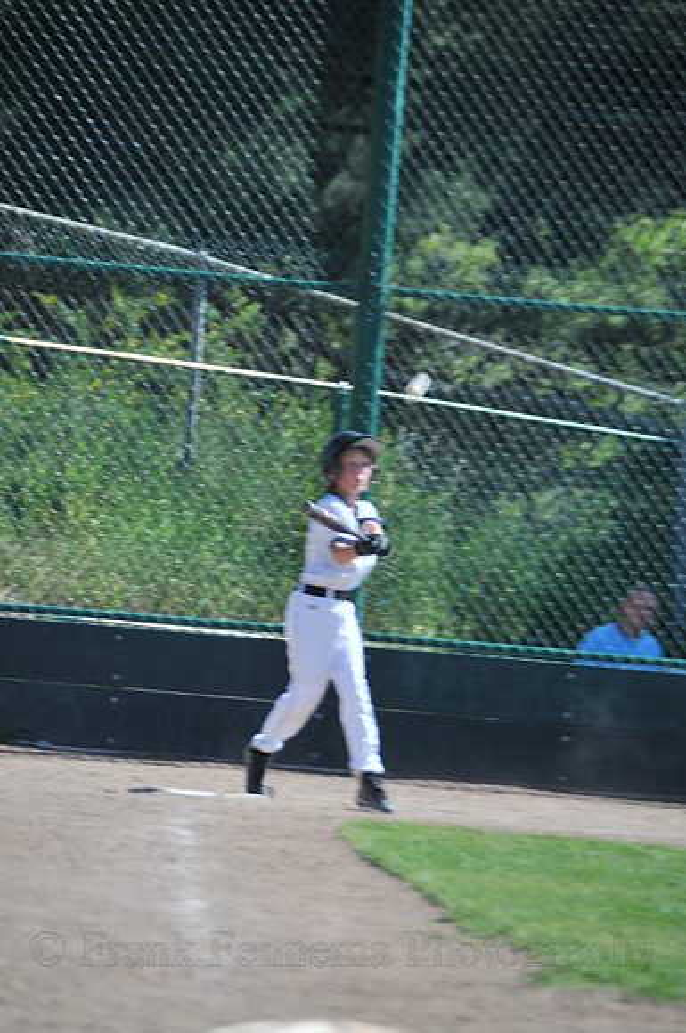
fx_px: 8600
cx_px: 343
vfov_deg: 6.9
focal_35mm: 300
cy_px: 516
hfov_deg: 4.6
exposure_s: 1/250
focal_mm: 200
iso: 200
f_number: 5.6
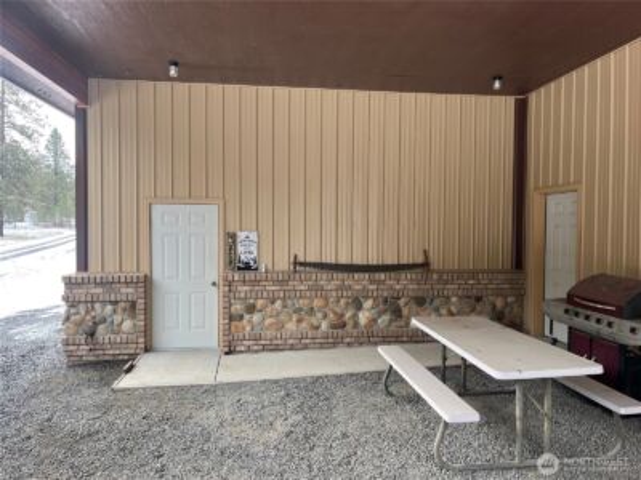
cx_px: 320
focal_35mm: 26
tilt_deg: -2.4
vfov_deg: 53.1
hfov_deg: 67.3
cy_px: 240
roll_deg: -0.1
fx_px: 481
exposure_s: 1/229
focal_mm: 5.1
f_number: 1.6
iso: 40
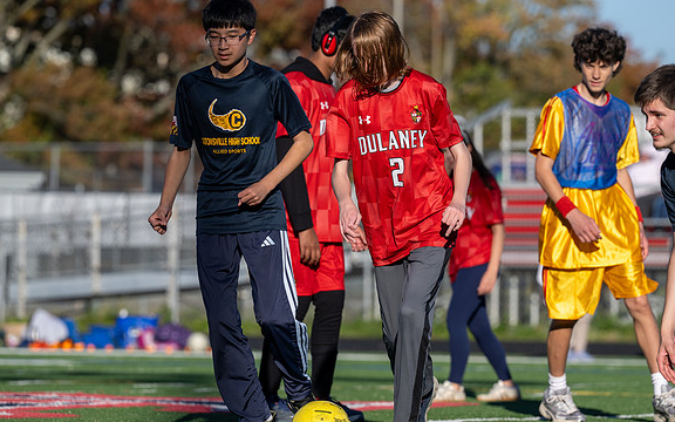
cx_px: 358
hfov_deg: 8.4
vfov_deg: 5.3
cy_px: 230
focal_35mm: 250
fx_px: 4599
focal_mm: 175
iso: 80
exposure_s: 1/1600
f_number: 4
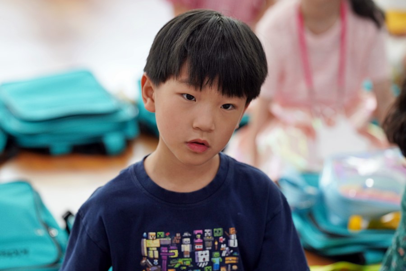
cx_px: 203
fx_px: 1973
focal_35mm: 175
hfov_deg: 11.7
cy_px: 136
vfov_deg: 7.8
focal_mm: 175
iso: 2000
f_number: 4
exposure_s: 1/200
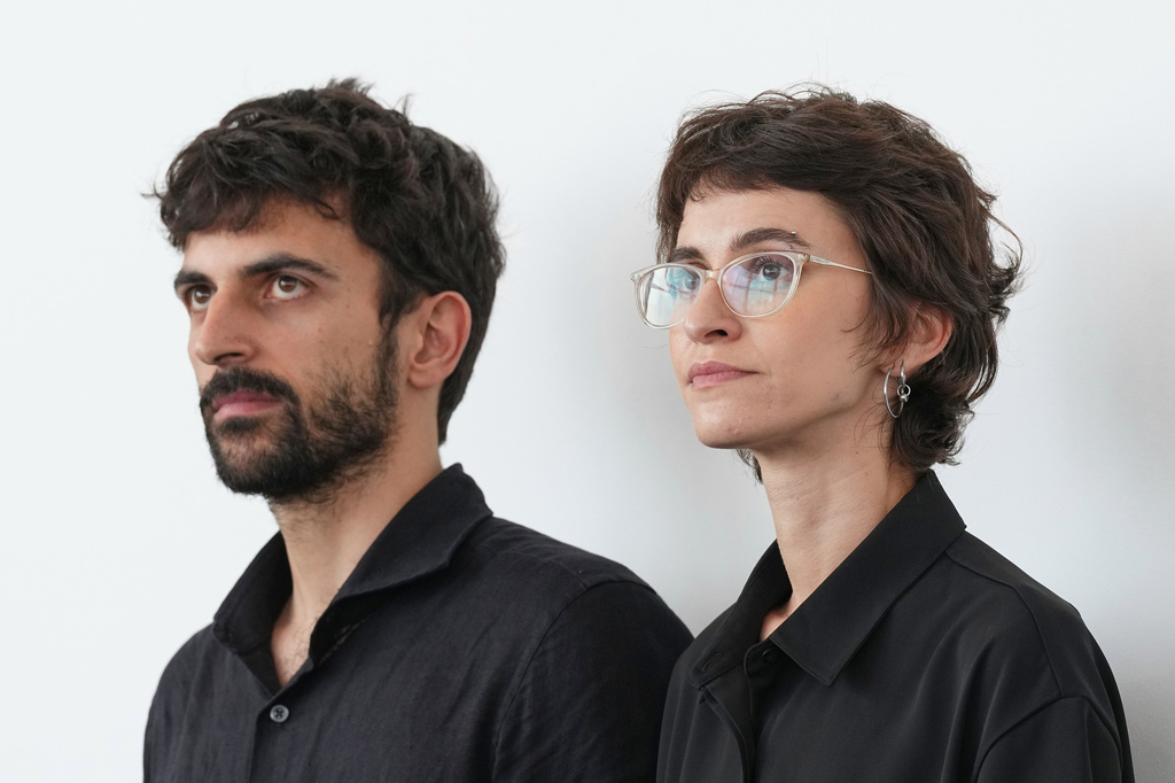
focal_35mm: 300
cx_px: 588
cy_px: 392
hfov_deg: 6.9
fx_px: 9788
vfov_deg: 4.6
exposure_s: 1/160
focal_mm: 200
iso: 1600
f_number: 7.1
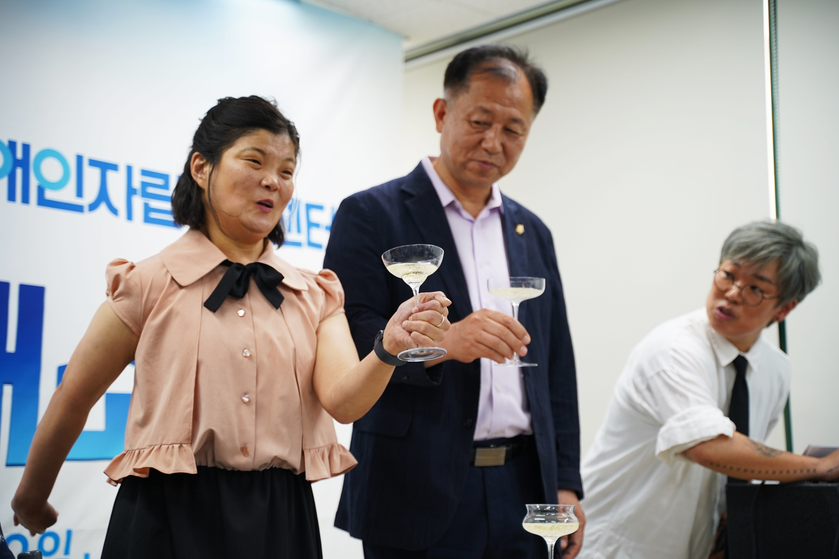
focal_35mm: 58
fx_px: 1352
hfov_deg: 34.5
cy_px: 280
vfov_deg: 23.4
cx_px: 420
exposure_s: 1/200
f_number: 2.8
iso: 640
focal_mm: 58
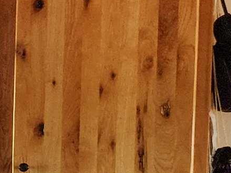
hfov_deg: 9.2
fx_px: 1081
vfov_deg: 9.0
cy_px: 248
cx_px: -501
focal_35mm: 162
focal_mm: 6.4
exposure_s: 1/120
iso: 400
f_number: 1.8
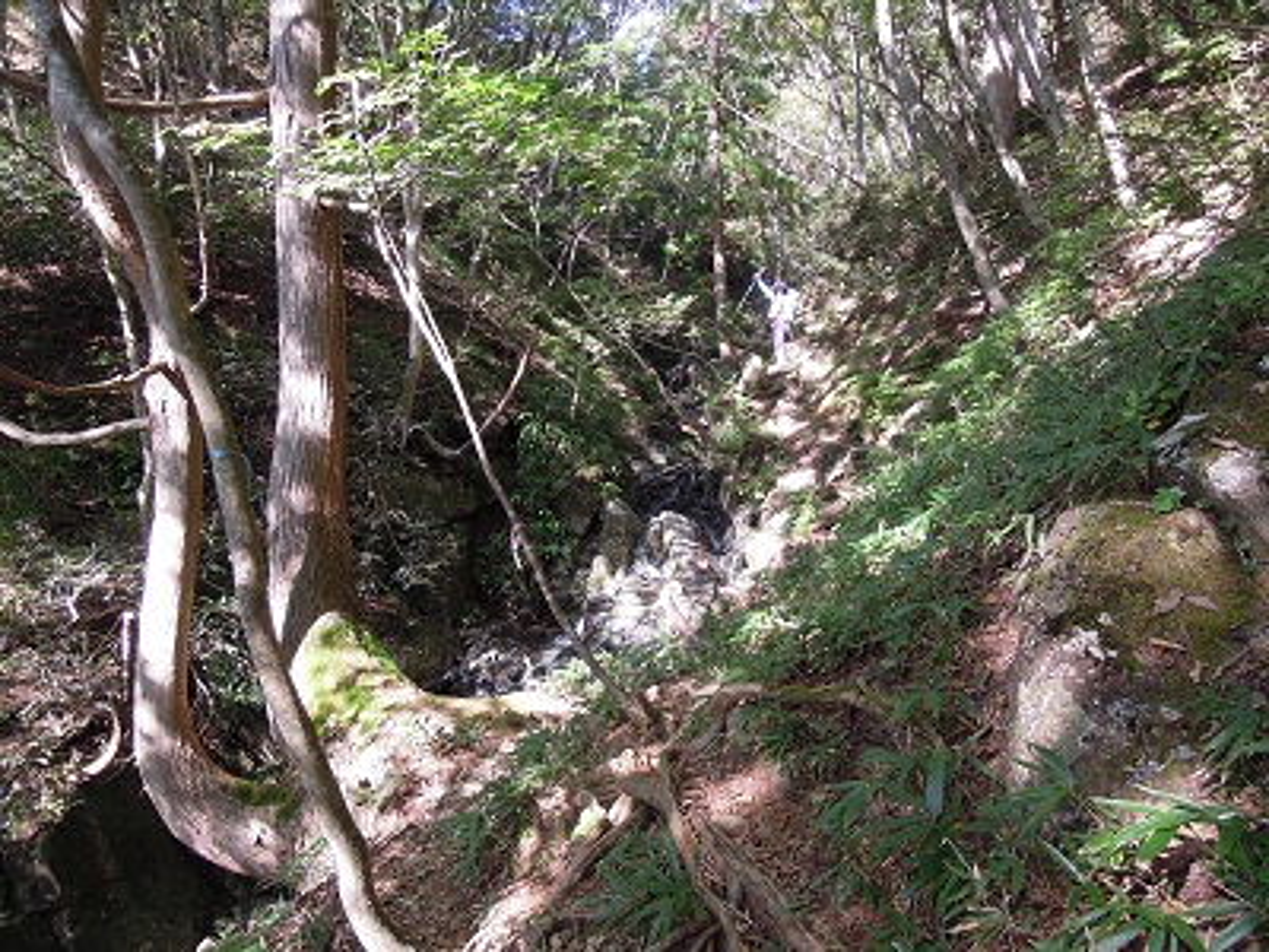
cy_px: 476
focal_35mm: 24
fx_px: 880
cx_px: 634
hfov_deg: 71.6
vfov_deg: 56.8
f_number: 2.8
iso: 160
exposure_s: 1/125
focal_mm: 4.3
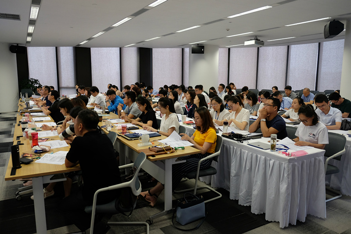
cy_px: 117
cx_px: 176
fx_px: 263
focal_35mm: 27
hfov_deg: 67.4
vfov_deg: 47.9
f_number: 2.8
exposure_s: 1/160
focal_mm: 18
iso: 800
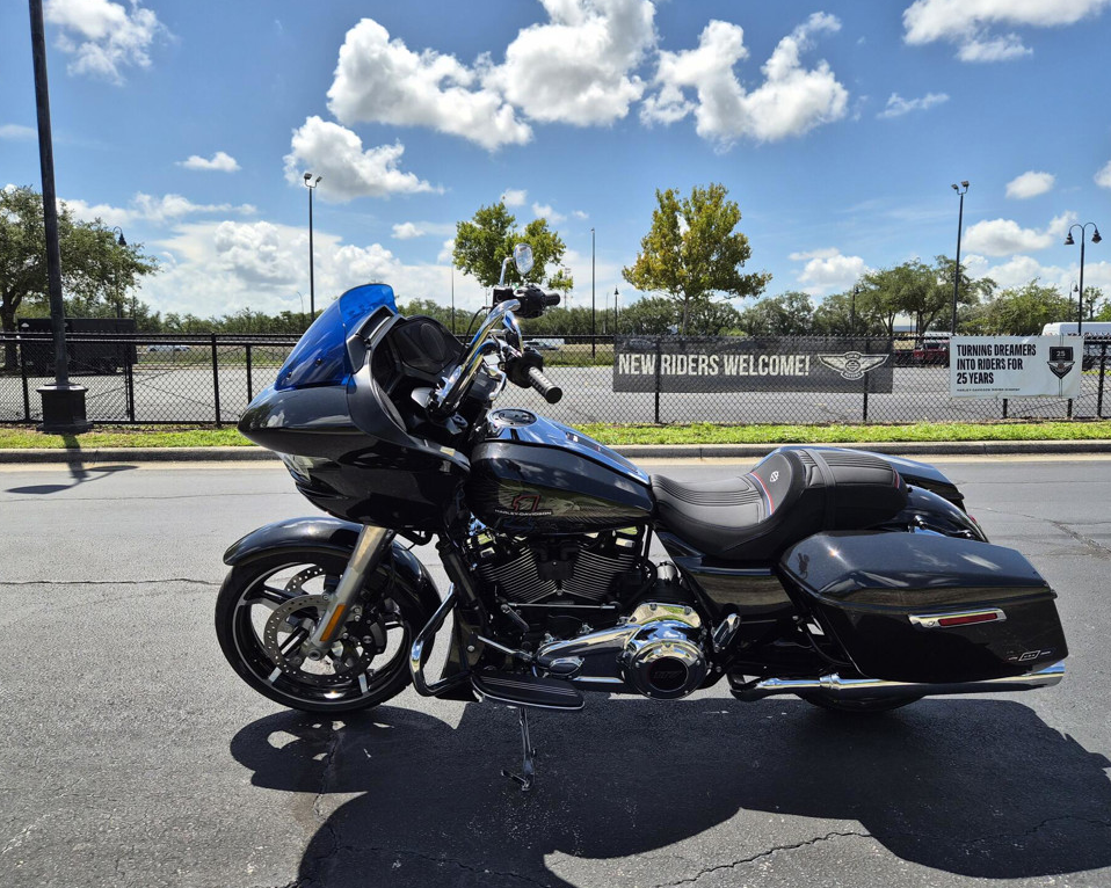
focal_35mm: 25
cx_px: 583
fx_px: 822
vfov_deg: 56.8
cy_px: 450
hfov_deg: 68.1
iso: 80
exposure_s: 1/5936
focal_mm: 5.4
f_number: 1.8
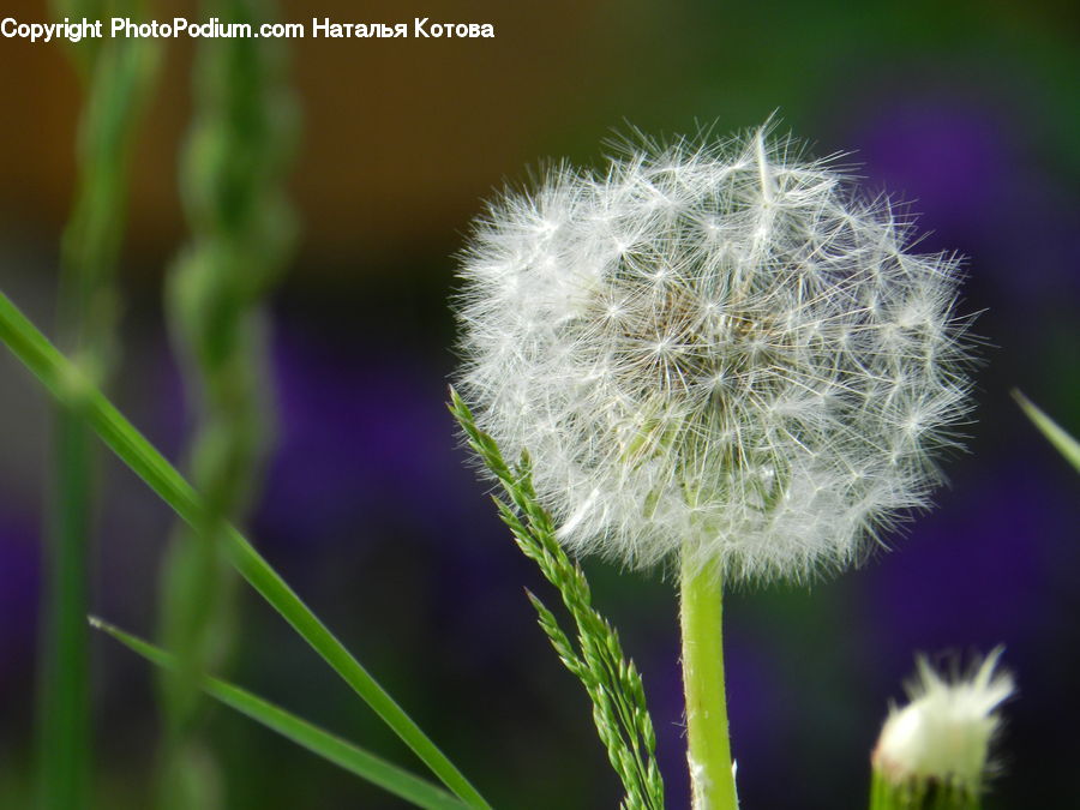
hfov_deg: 2.4
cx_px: 540
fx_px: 25272
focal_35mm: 810
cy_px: 405
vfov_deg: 1.8
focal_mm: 144
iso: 160
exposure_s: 1/125
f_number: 7.1
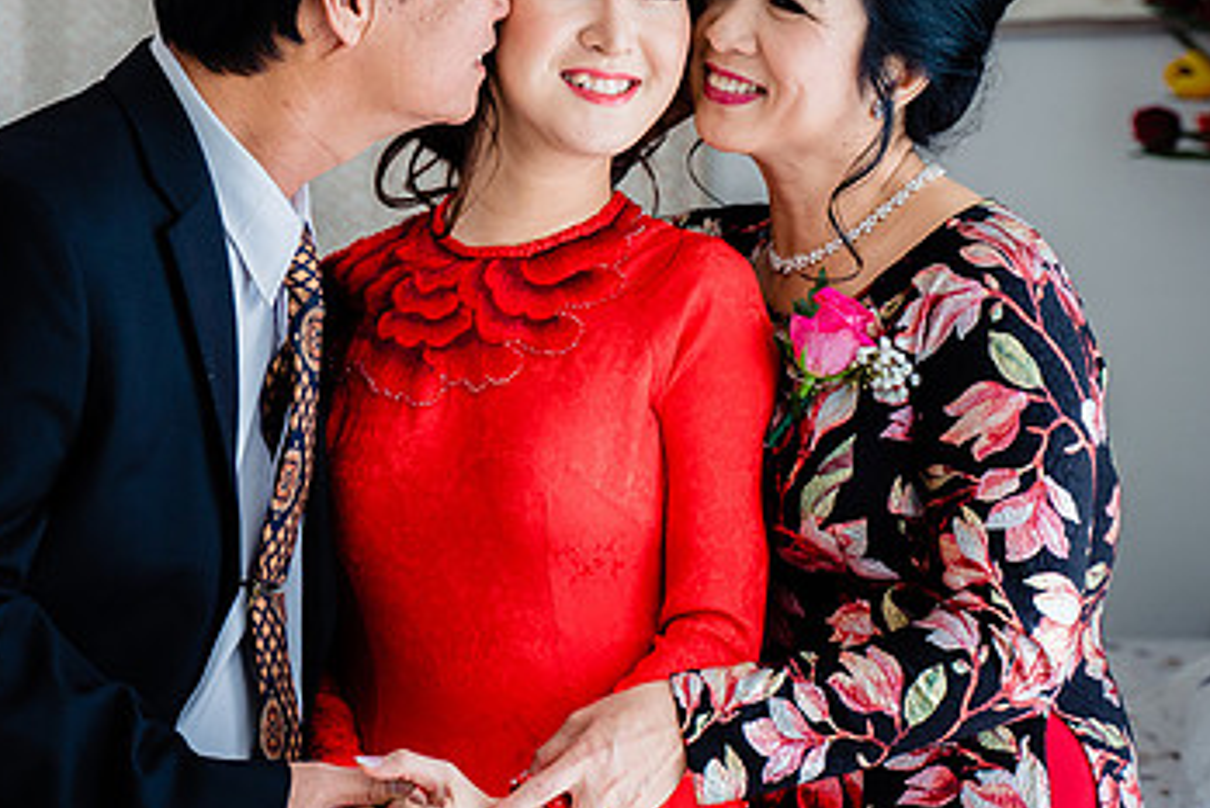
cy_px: 300
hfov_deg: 19.6
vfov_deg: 13.2
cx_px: 562
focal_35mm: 104
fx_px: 3497
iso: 250
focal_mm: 55
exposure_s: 1/320
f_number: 3.2
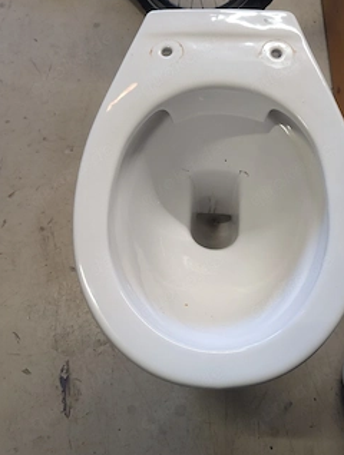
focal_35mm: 30
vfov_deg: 59.5
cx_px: 212
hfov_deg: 46.6
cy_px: 189
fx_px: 396
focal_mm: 6.9
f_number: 1.68
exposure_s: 1/101
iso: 516
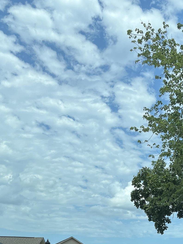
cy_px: 244
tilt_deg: +4.7
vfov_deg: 31.3
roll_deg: -2.3
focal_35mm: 57
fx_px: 402
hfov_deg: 25.2
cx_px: 148
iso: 50
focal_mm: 5.1
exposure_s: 1/3745
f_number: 1.6
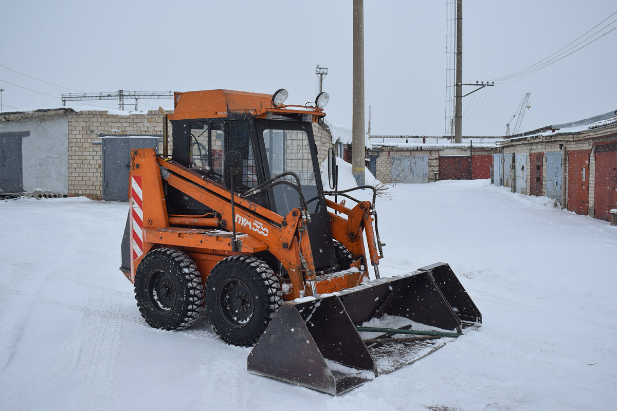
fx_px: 643
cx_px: 308
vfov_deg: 35.5
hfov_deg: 51.3
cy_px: 206
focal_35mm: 38
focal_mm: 25
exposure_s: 1/320
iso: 200
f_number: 5.6
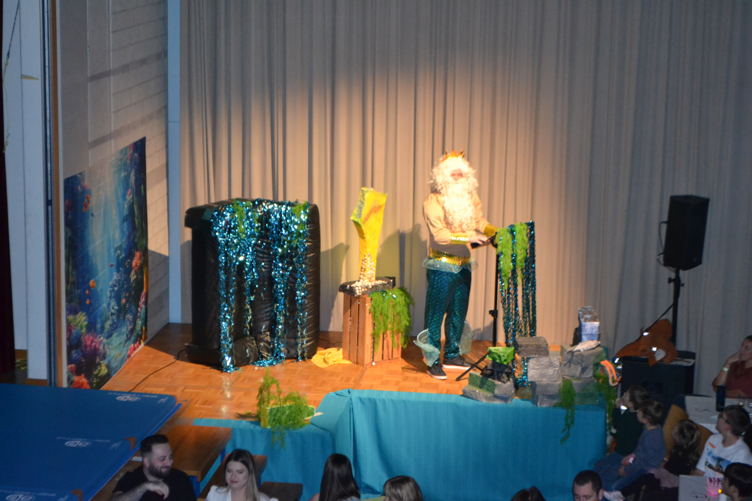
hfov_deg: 24.6
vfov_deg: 16.6
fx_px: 1723
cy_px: 250
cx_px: 376
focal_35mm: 82
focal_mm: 55
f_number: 5.6
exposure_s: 1/60
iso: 2800
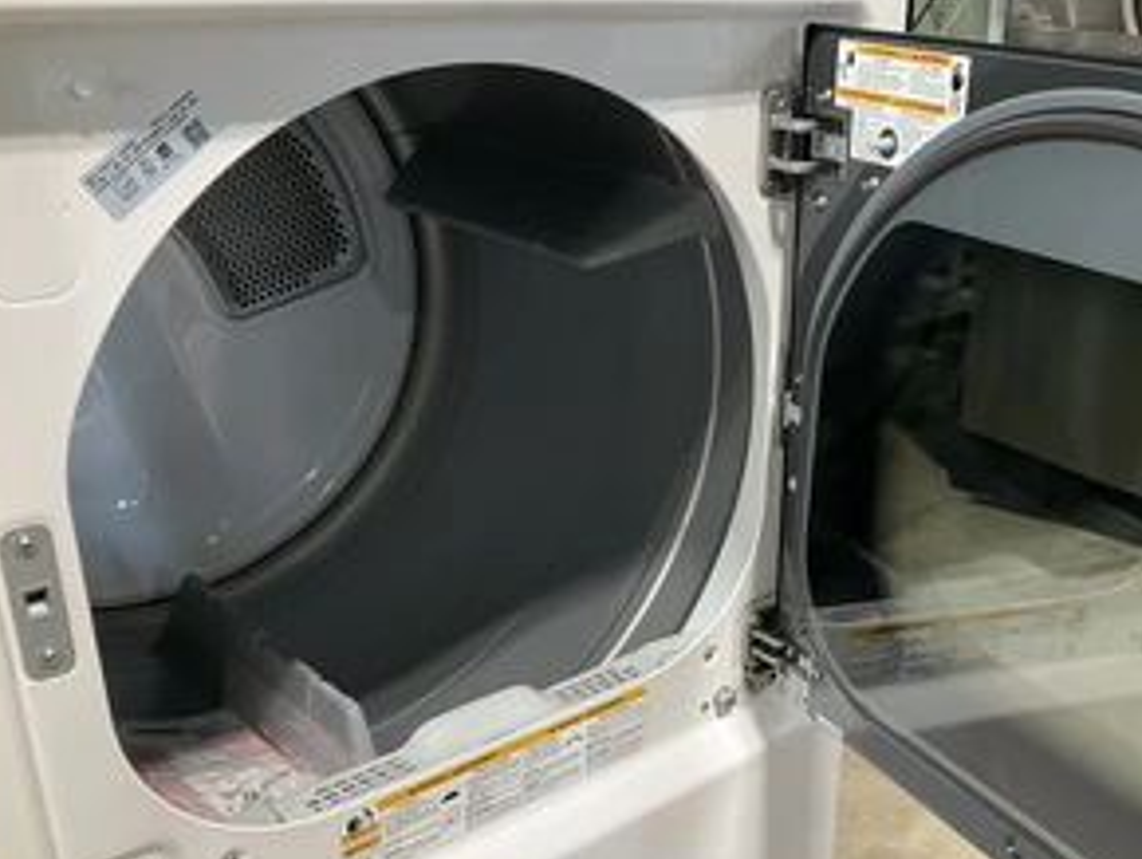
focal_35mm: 40
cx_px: 736
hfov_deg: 46.2
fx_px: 1321
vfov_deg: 35.7
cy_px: 556
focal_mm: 3
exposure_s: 1/60
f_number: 1.8
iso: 160
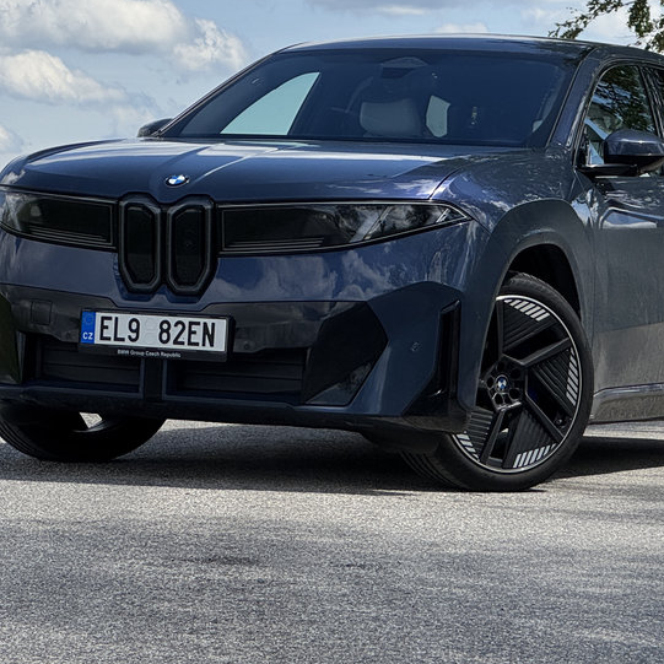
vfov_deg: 11.5
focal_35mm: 151
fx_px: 3277
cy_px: 187
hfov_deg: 11.6
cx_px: 314
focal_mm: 9
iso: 25
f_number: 2.8
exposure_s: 1/1393
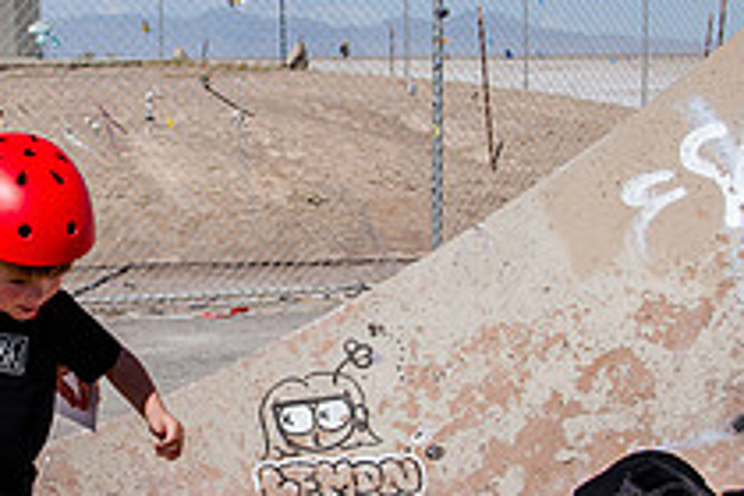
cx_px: 157
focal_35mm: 79
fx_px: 1633
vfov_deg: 17.3
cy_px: 309
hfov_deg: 25.3
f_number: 6.3
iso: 160
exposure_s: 1/1250
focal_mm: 24
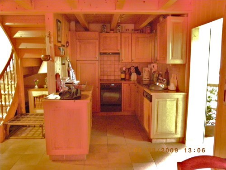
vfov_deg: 46.8
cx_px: 113
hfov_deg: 60.0
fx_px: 196
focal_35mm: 30
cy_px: 85
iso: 800
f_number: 2.8
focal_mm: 5.3
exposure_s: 1/6
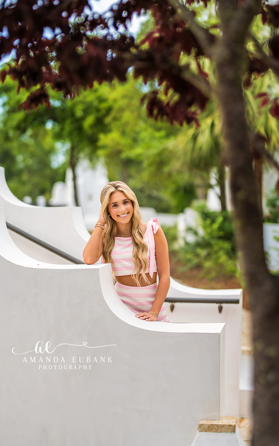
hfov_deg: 15.0
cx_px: 131
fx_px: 1058
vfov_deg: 23.8
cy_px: 223
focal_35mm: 87
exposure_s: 1/2000
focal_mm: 85
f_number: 2
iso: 320
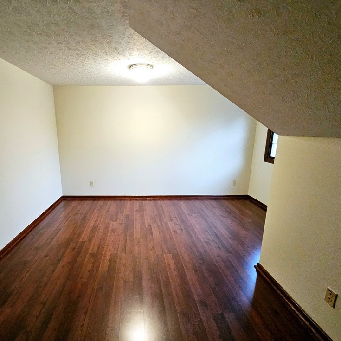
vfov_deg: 87.4
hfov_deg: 86.6
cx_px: 141
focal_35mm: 16
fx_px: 178
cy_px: 175
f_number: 2.2
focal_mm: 1.74
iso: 400
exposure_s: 1/30
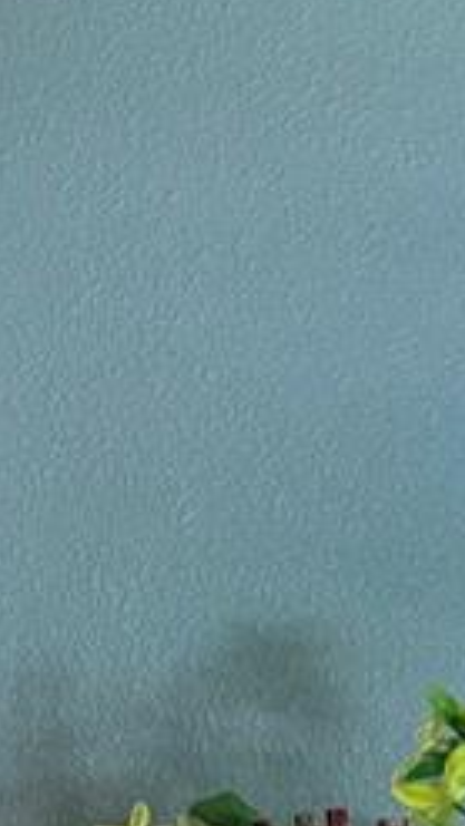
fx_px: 2783
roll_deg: +0.5
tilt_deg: -8.3
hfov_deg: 8.4
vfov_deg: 15.5
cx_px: -779
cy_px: 1261
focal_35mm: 127
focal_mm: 6.76
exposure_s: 1/60
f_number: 1.78
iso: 400
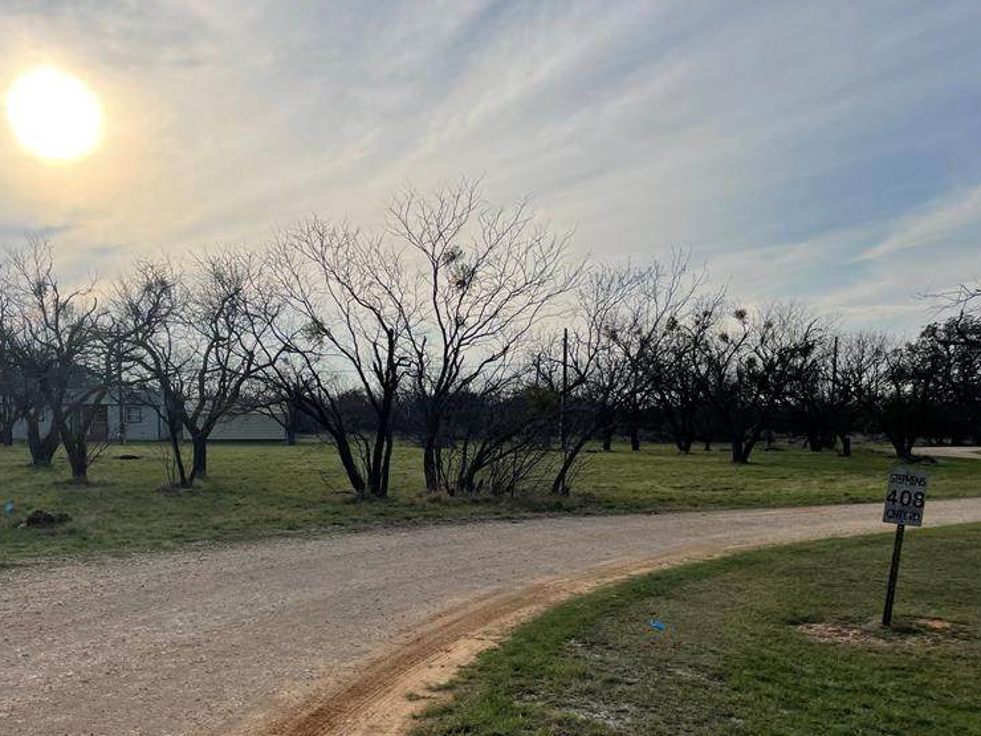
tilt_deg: -3.3
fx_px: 1020
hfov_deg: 51.3
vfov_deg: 39.3
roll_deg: -0.4
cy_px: 475
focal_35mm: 36
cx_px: 448
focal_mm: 4.2
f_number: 1.6
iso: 32
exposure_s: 1/6897
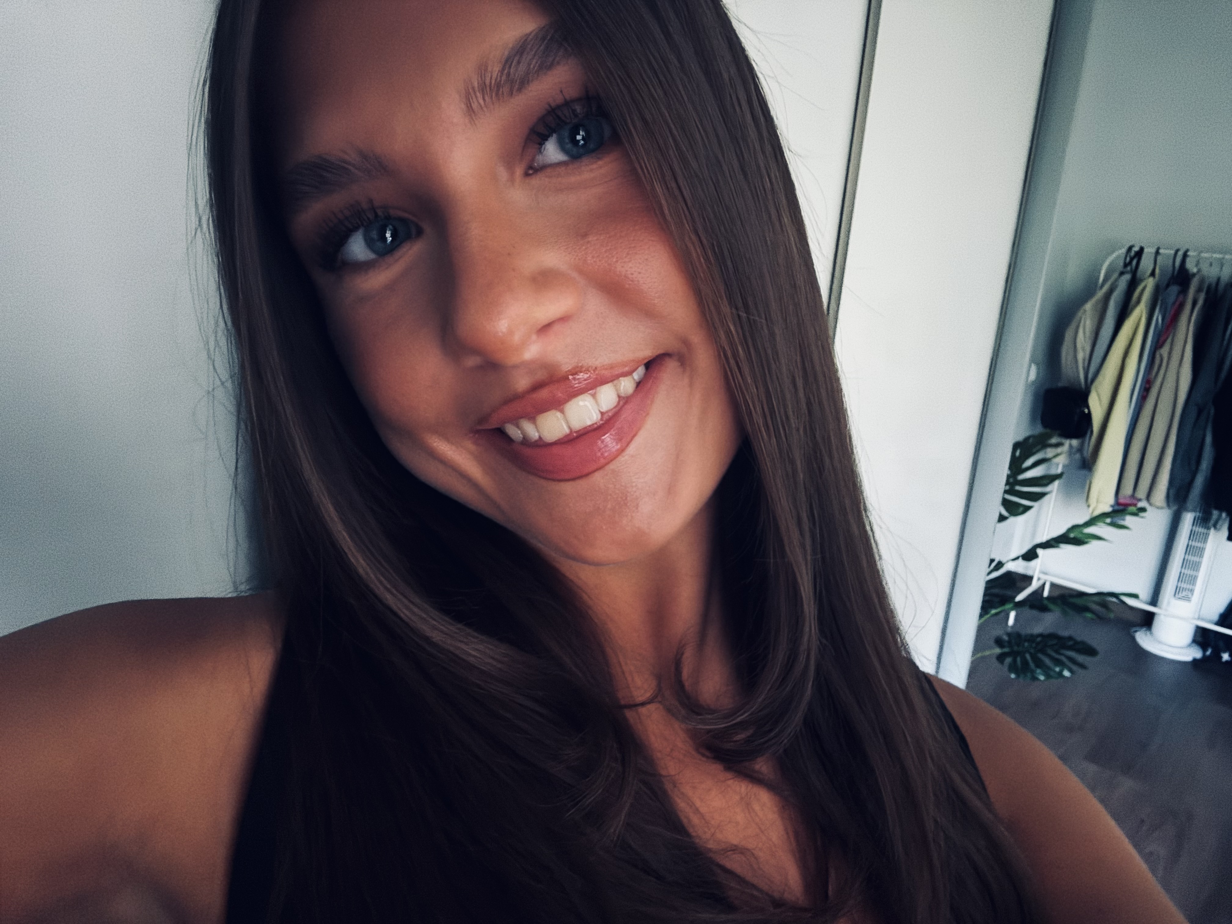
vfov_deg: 58.9
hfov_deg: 73.9
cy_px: 462
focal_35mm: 23
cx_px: 616
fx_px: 819
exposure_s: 1/15
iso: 1250
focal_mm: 2.69
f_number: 1.9
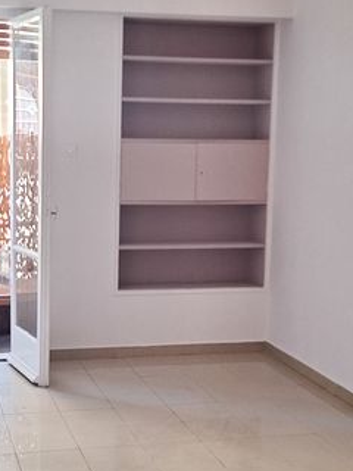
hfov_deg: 31.3
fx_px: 625
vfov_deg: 41.2
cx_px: 121
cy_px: 221
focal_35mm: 46
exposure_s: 1/40
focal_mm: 5.54
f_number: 1.8
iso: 64
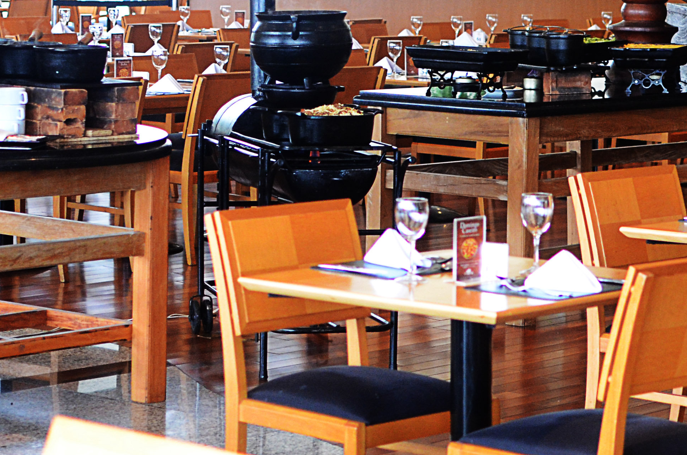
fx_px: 2557
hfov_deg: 15.2
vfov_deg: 10.1
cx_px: 518
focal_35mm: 134
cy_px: 42
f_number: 2.5
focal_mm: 35
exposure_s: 1/80
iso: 1250
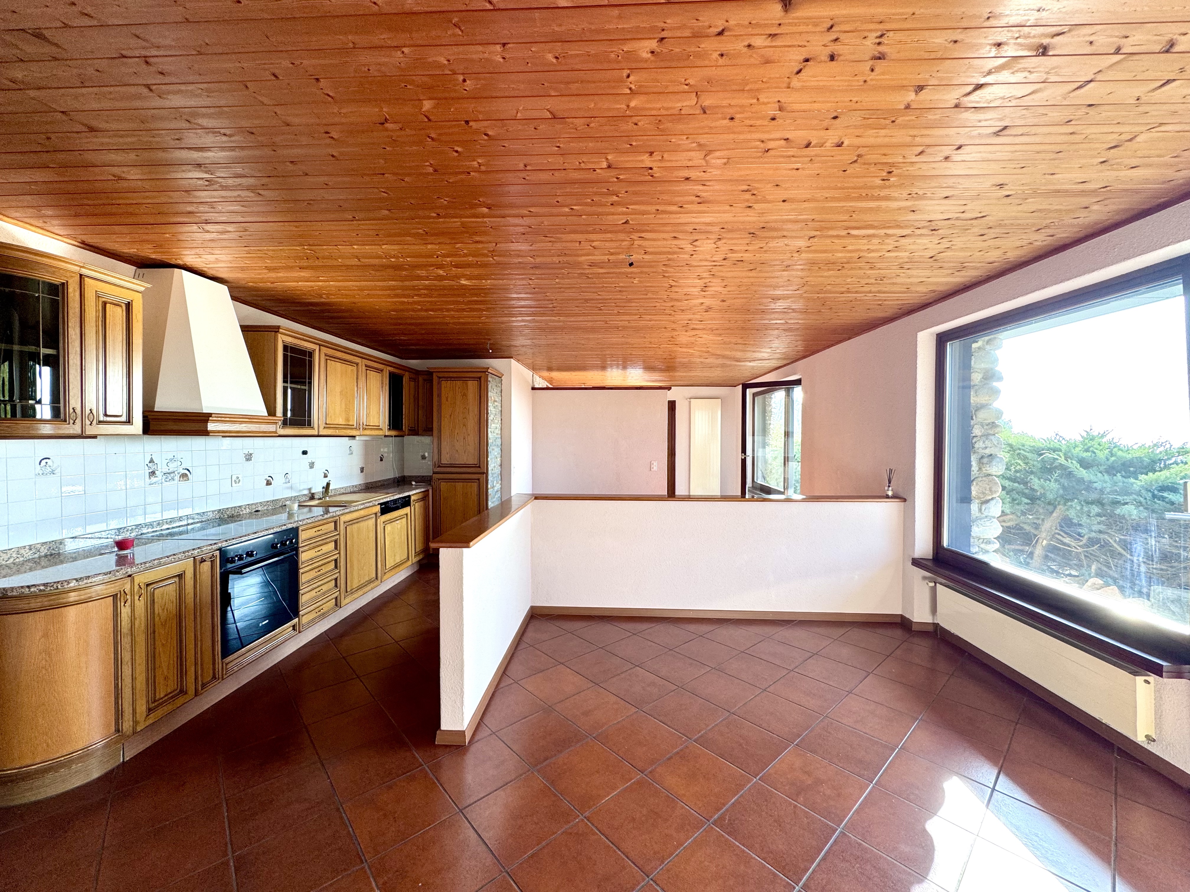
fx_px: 481
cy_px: 446
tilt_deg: -0.6
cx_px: 595
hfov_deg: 102.1
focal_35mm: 14
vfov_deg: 85.7
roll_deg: -0.1
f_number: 2.2
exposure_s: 1/99
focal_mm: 2.22
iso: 80
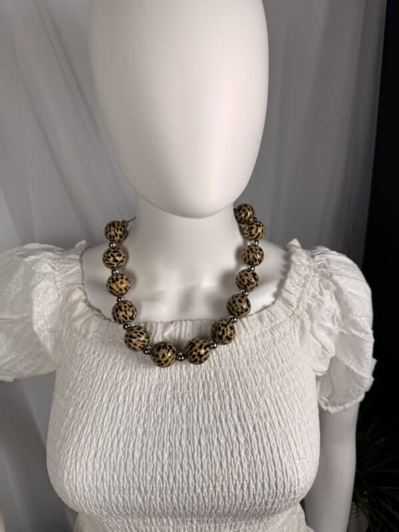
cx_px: 200
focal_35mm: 24
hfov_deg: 56.8
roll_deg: -1.3
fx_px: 369
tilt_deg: -18.9
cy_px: 266
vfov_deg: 71.6
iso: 80
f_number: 1.78
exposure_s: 1/372
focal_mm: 6.76
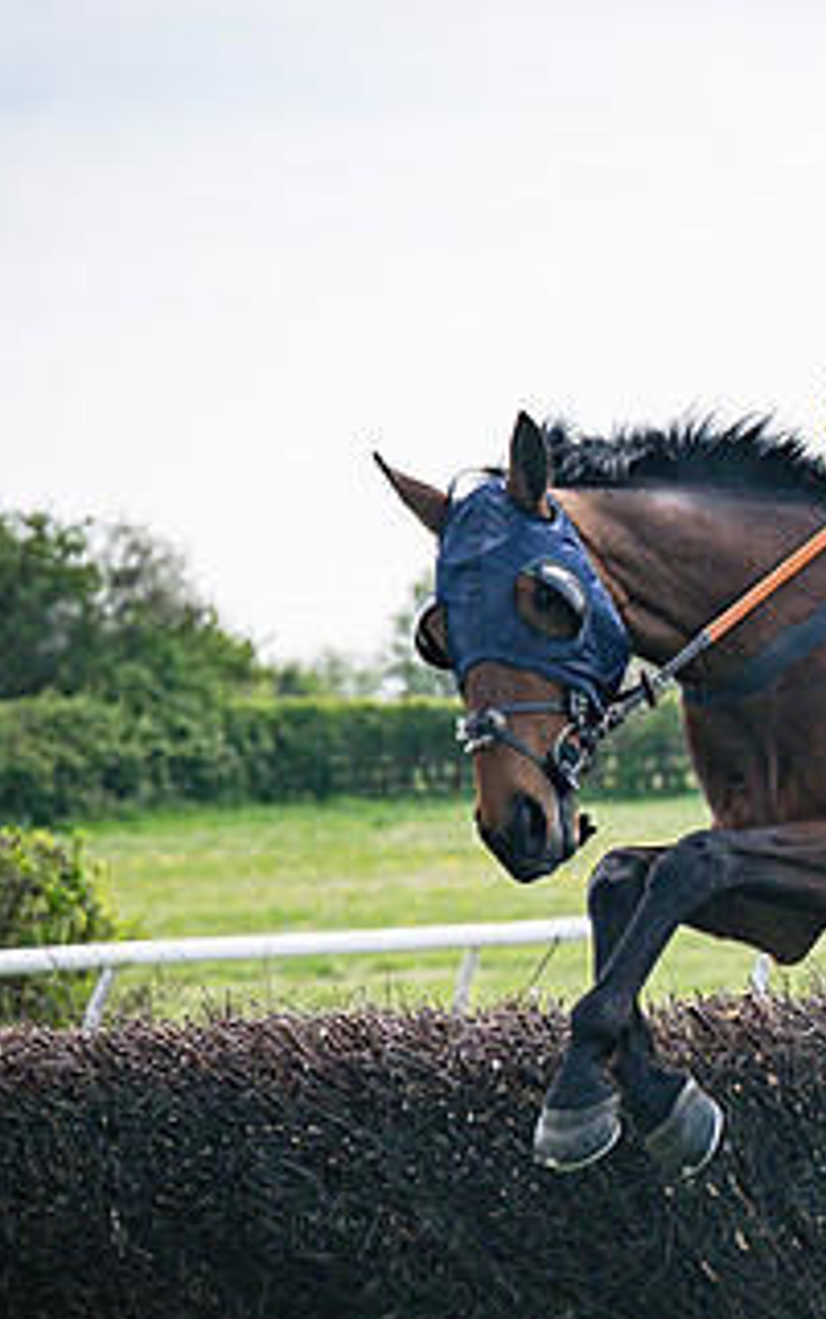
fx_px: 10719
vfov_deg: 7.0
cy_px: 604
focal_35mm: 298
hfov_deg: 4.4
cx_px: 1268
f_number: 5
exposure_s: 1/4000
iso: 400
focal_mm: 94
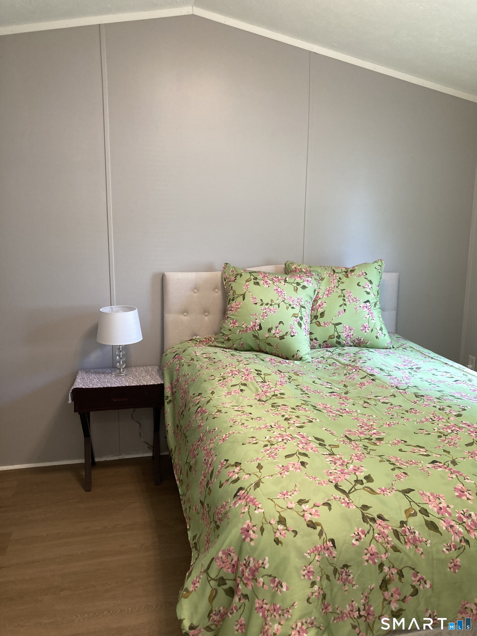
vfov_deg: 63.4
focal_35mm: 28
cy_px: 318
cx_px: 238
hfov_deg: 49.7
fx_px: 514
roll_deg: -0.5
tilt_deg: -8.8
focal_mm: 3.99
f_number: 1.8
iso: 125
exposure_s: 1/60
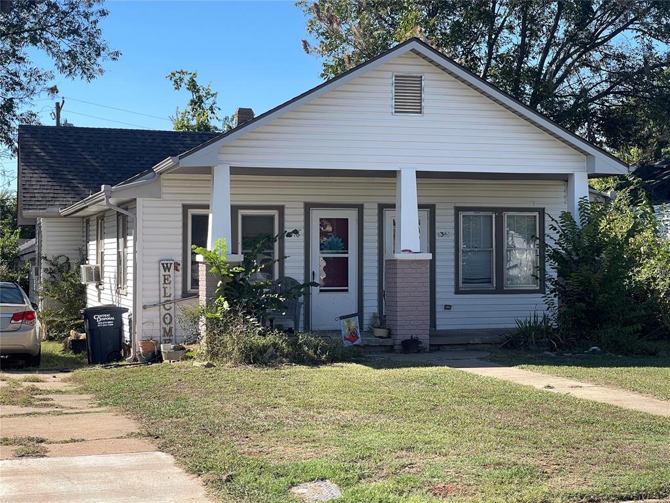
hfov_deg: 30.3
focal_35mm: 64
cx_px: 335
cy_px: 252
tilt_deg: +0.2
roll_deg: -0.7
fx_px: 1239
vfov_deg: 22.9
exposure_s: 1/708
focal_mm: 7.5
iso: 20
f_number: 2.2
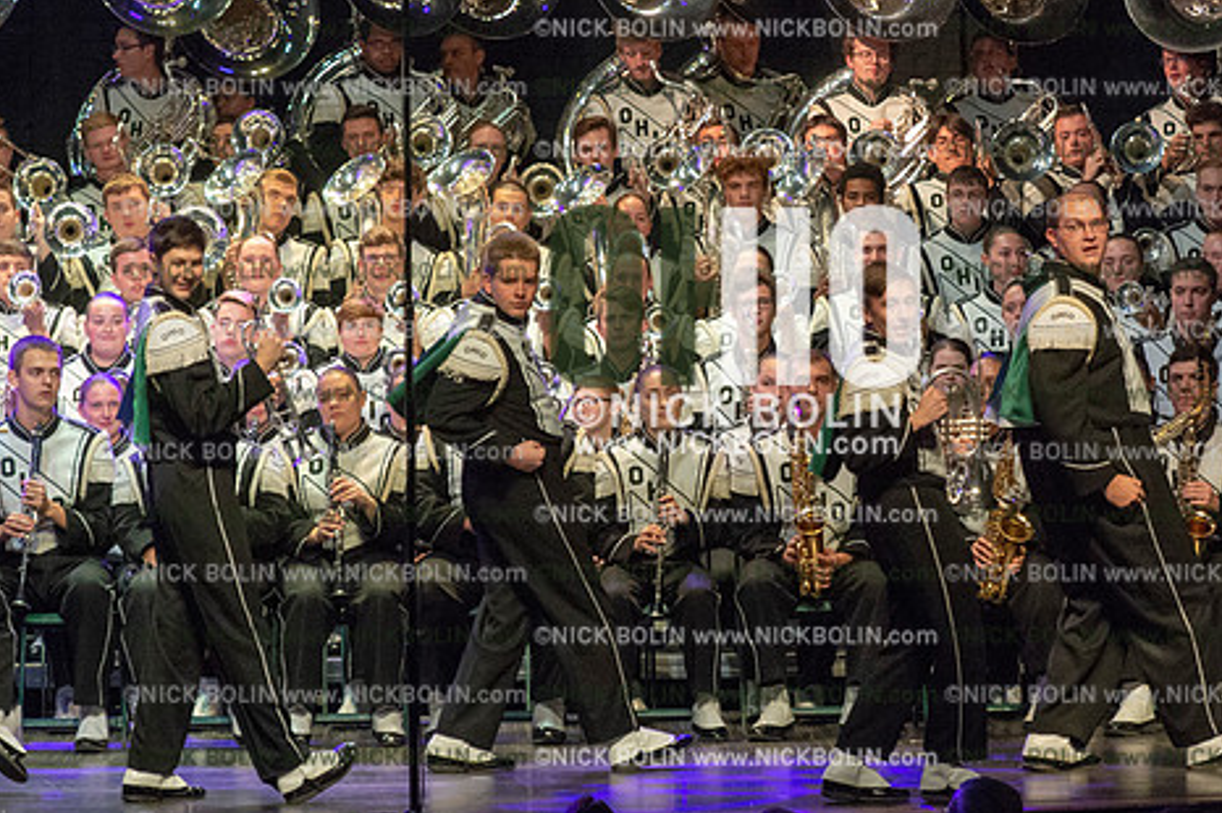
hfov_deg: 8.3
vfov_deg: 5.5
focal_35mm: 249
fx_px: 8446
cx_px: 734
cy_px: 330
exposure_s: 1/400
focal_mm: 200
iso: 8000
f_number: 5.6
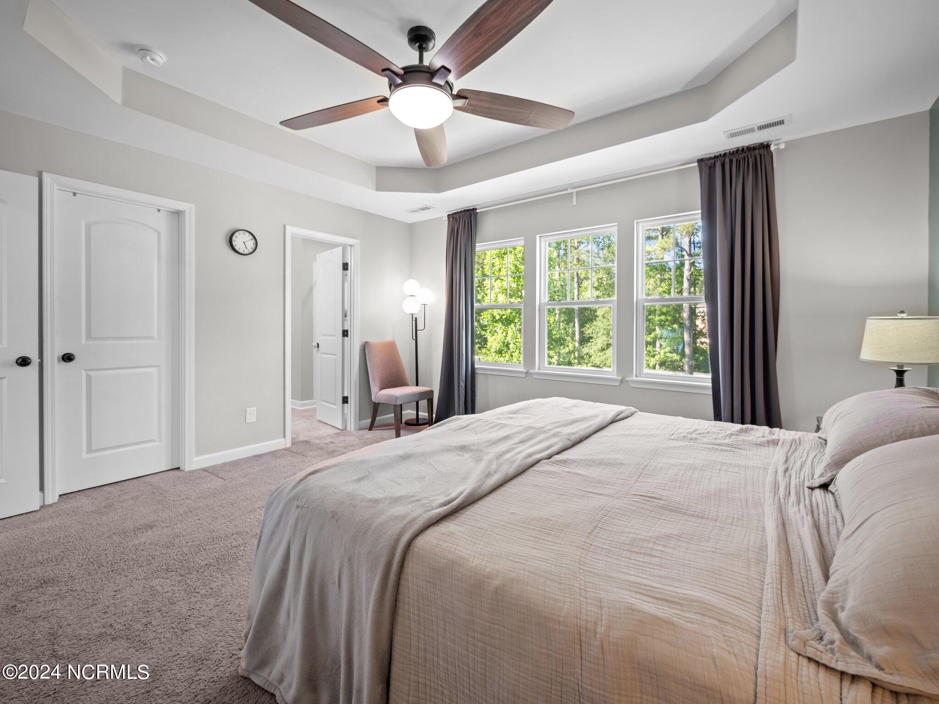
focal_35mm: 14
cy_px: 352
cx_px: 470
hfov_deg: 102.1
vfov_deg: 85.7
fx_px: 380
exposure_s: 1/4
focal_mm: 7
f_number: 4
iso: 200
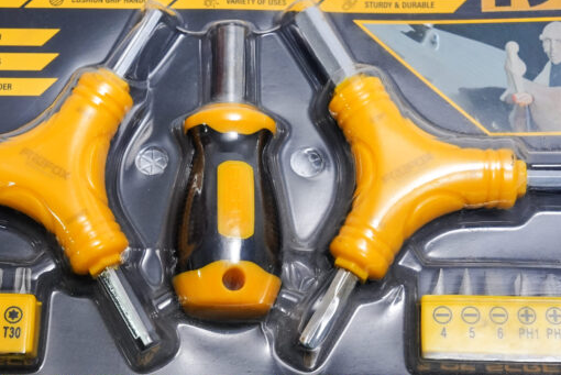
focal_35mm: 96
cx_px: 235
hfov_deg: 21.2
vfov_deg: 14.3
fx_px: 1497
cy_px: 165
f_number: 10
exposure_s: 1/160
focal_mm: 70
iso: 3200
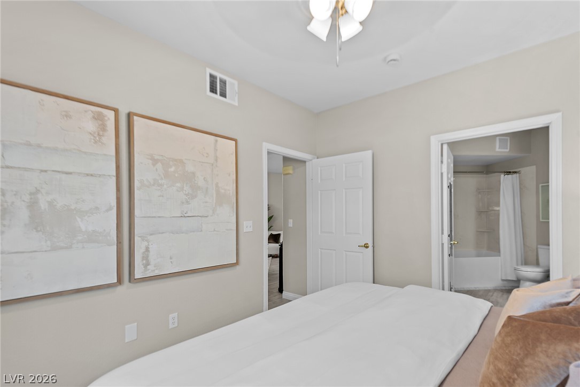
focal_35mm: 16
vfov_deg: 73.8
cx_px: 290
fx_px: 258
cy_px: 194
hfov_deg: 96.7
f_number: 8
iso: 100
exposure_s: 1/3
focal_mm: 16
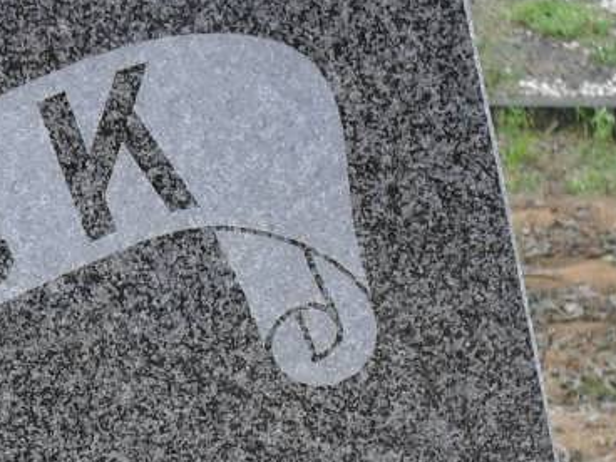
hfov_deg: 9.1
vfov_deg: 6.8
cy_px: 693
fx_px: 3826
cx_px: -104
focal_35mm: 215
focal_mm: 11.7
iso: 100
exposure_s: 1/60
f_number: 4.6
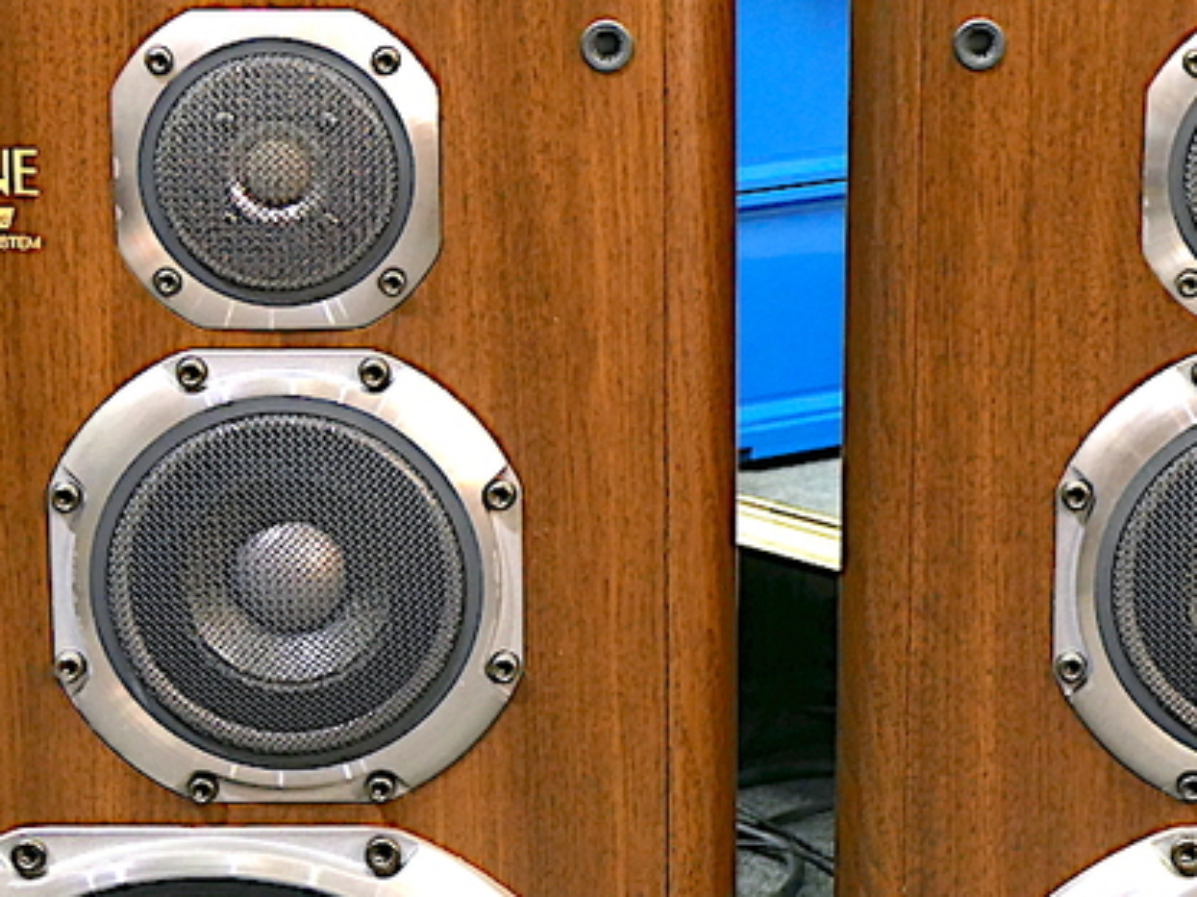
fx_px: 5600
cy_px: 750
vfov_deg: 9.1
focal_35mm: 162
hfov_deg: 12.2
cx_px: 761
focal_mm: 12.5
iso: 100
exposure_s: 1/2
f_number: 4.5
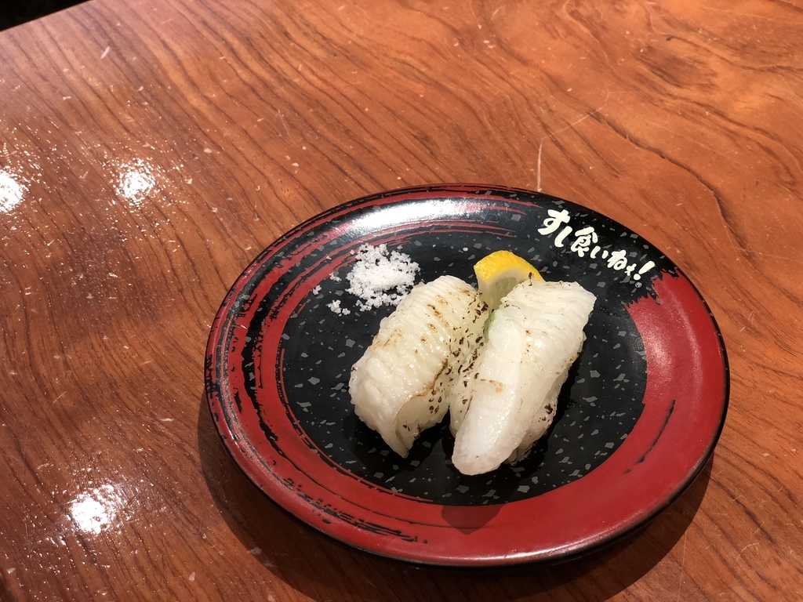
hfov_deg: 36.8
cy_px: 301
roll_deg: +2.0
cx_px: 402
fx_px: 1206
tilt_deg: -43.6
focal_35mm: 52
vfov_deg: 28.0
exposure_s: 1/40
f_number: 2.4
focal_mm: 6
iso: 100
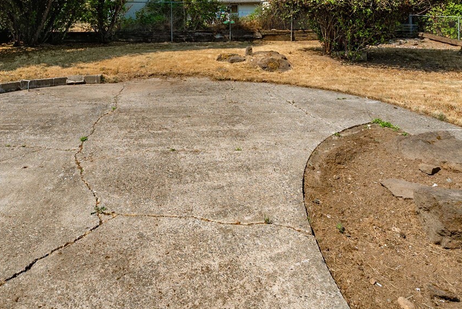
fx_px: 308
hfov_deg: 72.3
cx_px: 168
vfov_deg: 47.6
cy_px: 29
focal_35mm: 24
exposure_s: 1/400
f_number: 7.1
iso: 80
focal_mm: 12
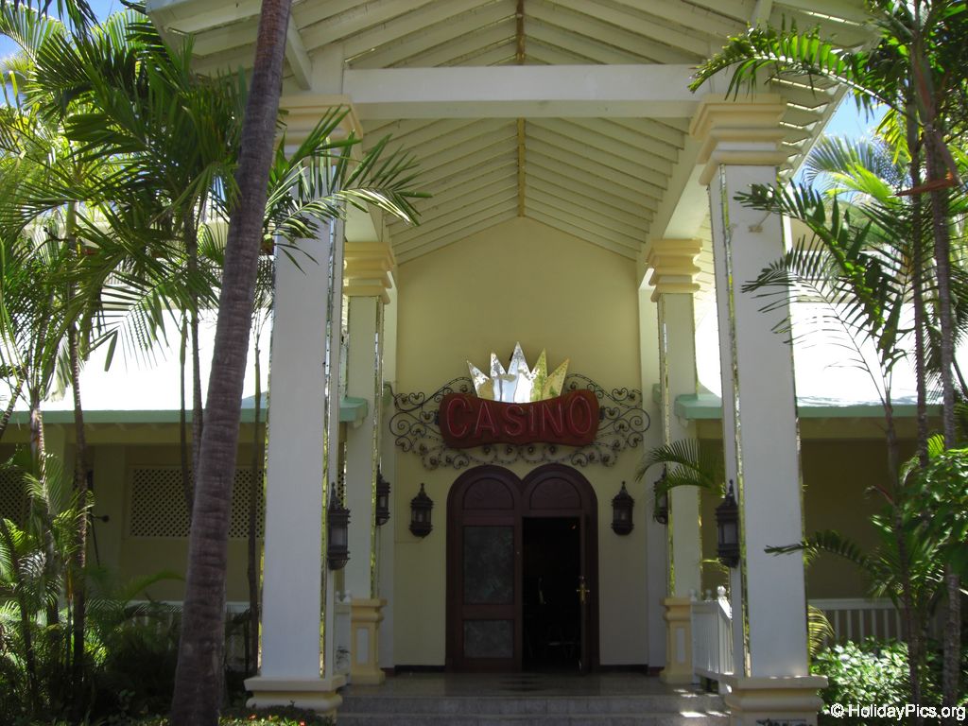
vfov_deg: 37.7
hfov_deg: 49.0
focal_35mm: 38
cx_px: 484
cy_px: 363
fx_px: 1063
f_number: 2.7
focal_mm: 6.2
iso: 64
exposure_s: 1/400
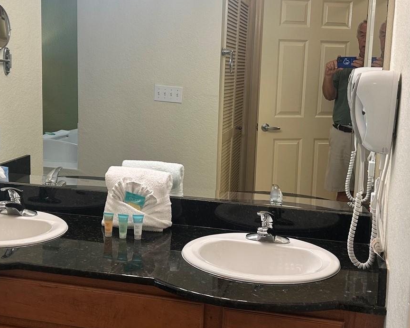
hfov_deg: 39.5
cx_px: 191
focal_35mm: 47
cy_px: 141
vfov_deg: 32.0
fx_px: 570
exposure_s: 1/60
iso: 80
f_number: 1.5
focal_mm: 5.7
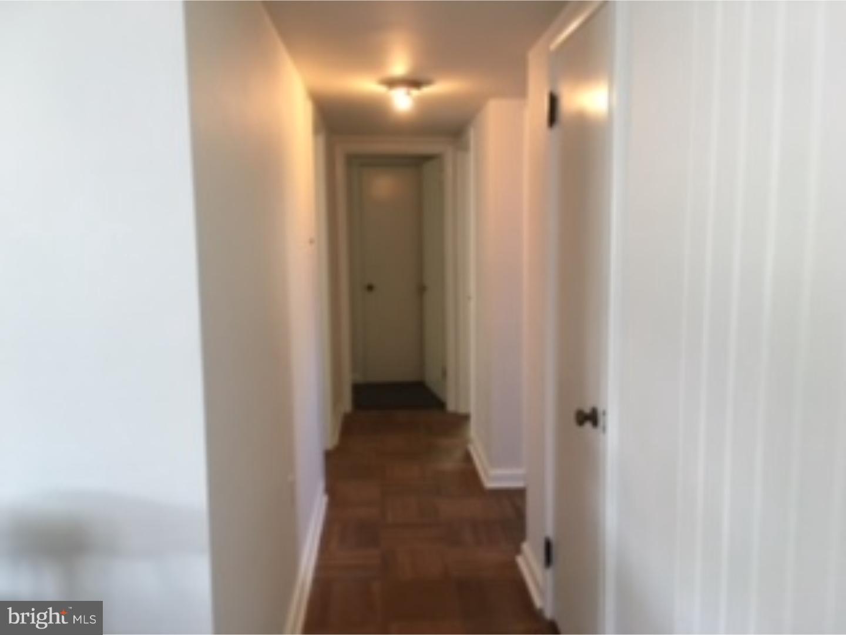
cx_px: 423
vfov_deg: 48.2
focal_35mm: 29
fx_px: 709
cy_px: 318
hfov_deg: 61.7
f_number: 2.2
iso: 125
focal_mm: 4.15
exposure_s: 1/30
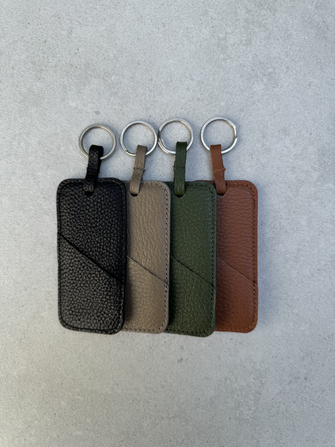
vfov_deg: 71.6
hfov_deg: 56.8
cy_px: 224
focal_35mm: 24
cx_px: 168
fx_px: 310
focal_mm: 6.76
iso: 80
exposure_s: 1/1026
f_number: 1.78
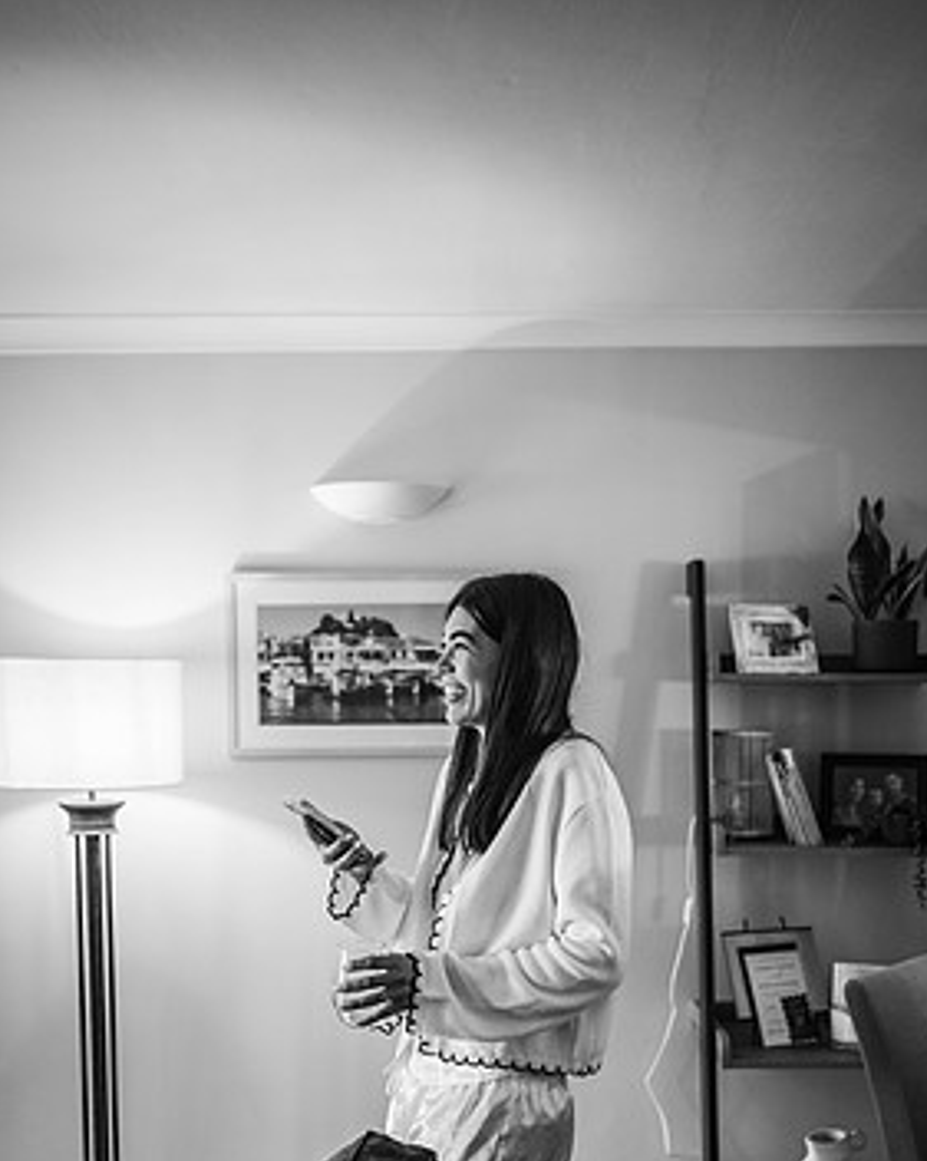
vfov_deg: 43.5
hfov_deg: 35.6
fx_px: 1442
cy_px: 726
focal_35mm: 42
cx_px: 460
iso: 640
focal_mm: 35
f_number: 1.8
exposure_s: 1/200
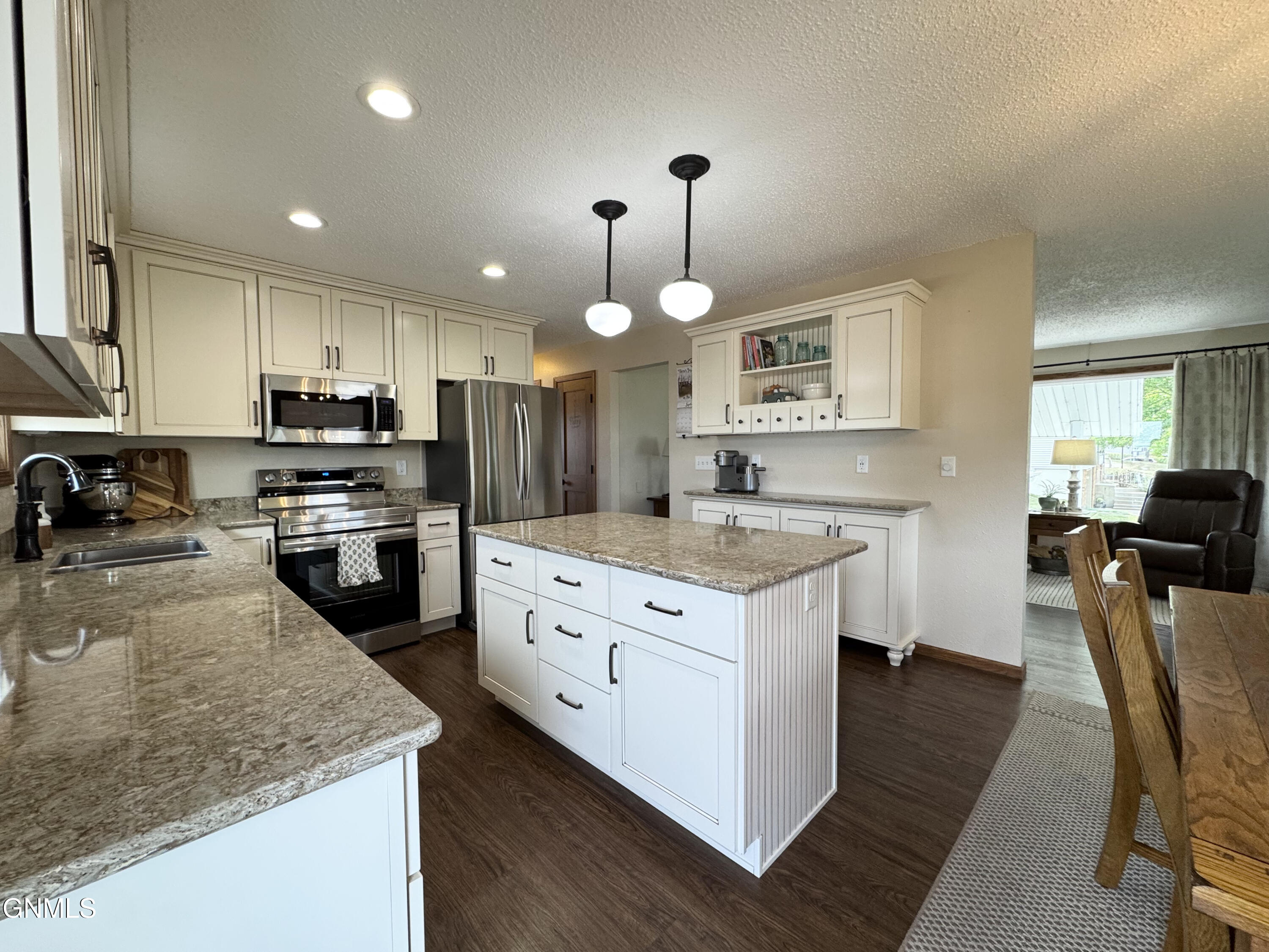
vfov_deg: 85.7
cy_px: 476
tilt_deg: -3.2
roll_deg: +0.5
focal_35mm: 14
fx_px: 513
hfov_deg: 102.1
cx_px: 634
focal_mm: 2.22
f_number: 2.2
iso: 200
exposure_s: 1/120
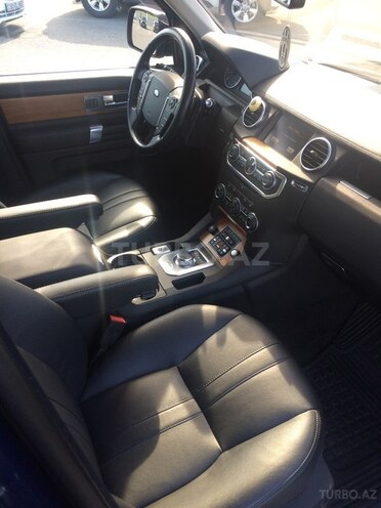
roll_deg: -1.1
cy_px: 254
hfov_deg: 48.2
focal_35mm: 29
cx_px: 190
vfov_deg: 61.7
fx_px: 426
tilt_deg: -39.5
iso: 40
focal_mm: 4.15
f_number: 2.2
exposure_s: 1/100
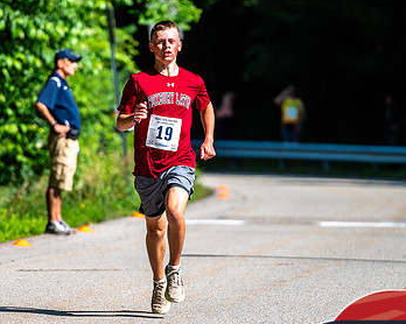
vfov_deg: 4.9
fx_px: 3759
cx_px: 172
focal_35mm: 313
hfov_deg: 6.2
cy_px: 167
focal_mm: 200
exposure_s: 1/2000
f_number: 2.8
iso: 125
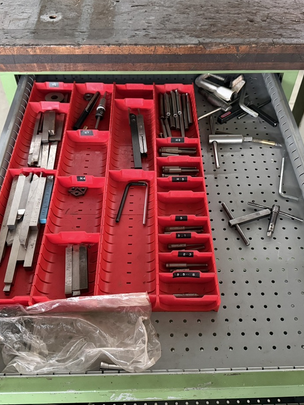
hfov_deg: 42.9
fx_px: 386
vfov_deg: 55.4
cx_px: 162
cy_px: 199
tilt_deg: -50.6
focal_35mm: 33
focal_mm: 6.76
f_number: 1.78
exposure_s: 1/50
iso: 800
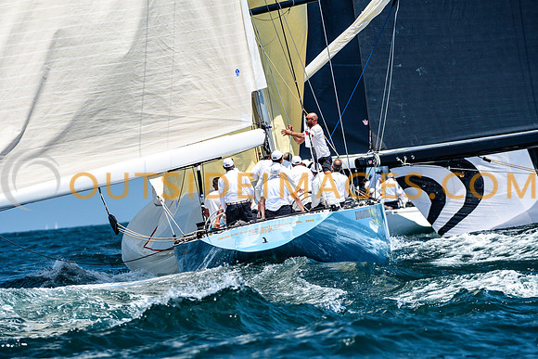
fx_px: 5829
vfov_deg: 3.5
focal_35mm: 390
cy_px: 180
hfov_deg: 5.3
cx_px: 269
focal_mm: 260
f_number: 5.6
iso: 400
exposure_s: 1/2500
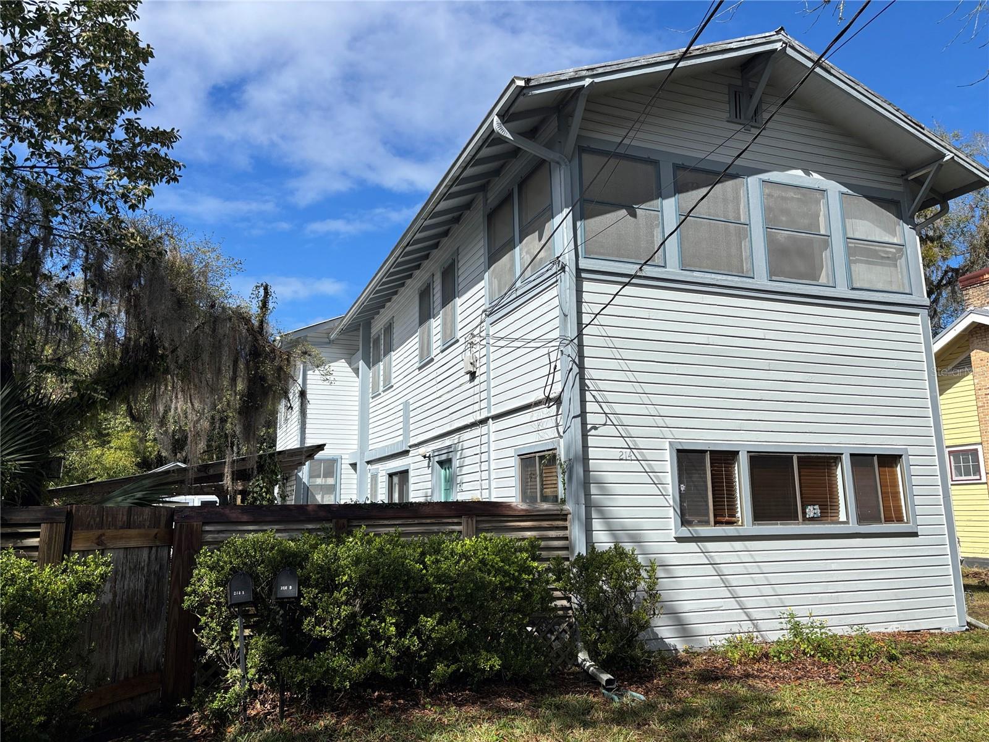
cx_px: 494
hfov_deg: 67.3
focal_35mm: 26
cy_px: 371
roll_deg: +0.7
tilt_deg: +10.6
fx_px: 743
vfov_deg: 53.1
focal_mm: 5.96
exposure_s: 1/4630
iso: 50
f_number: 1.6
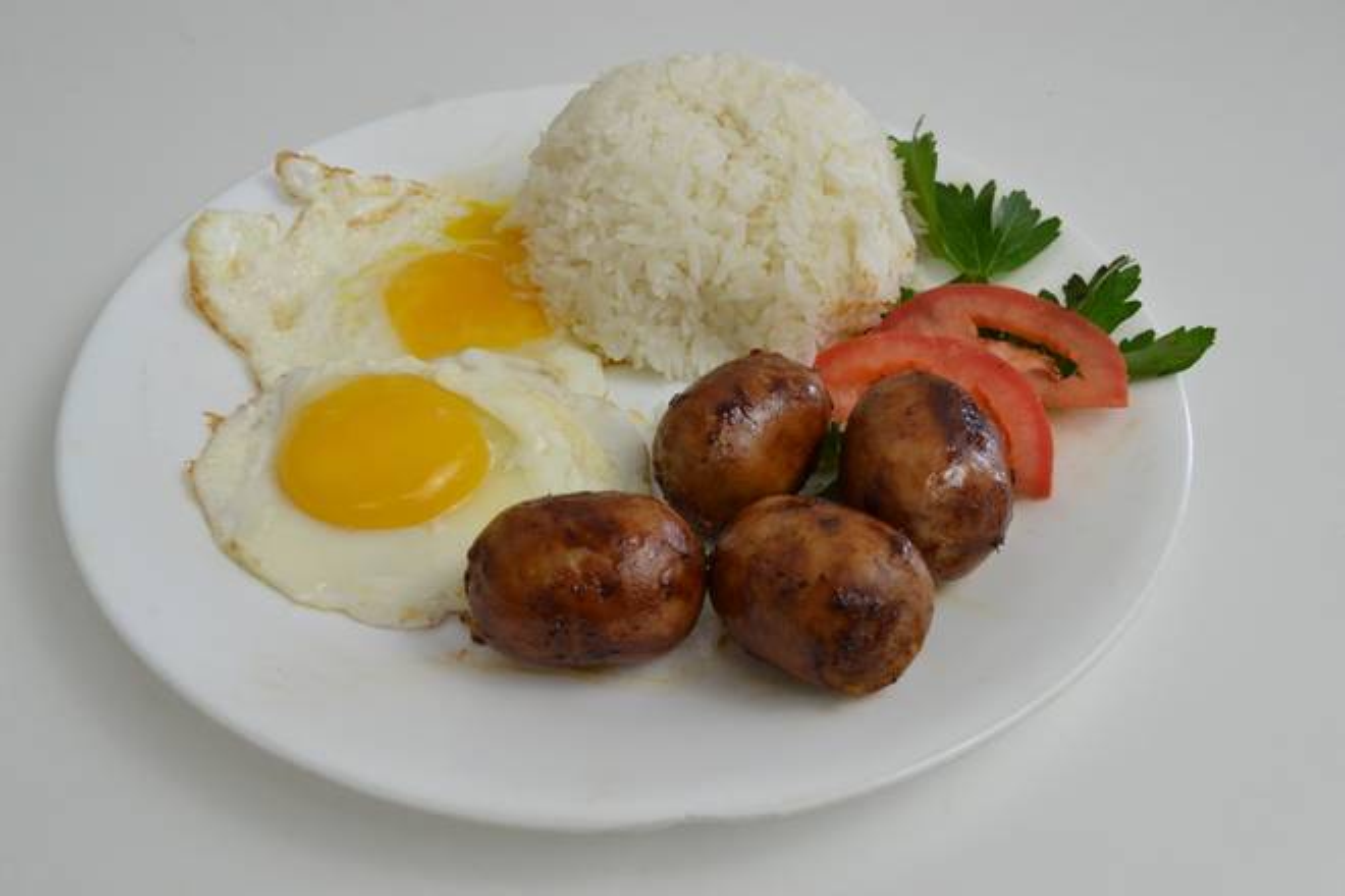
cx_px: 672
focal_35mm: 36
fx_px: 1345
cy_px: 448
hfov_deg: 53.1
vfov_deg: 36.9
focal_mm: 24
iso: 800
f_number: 8
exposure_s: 1/80
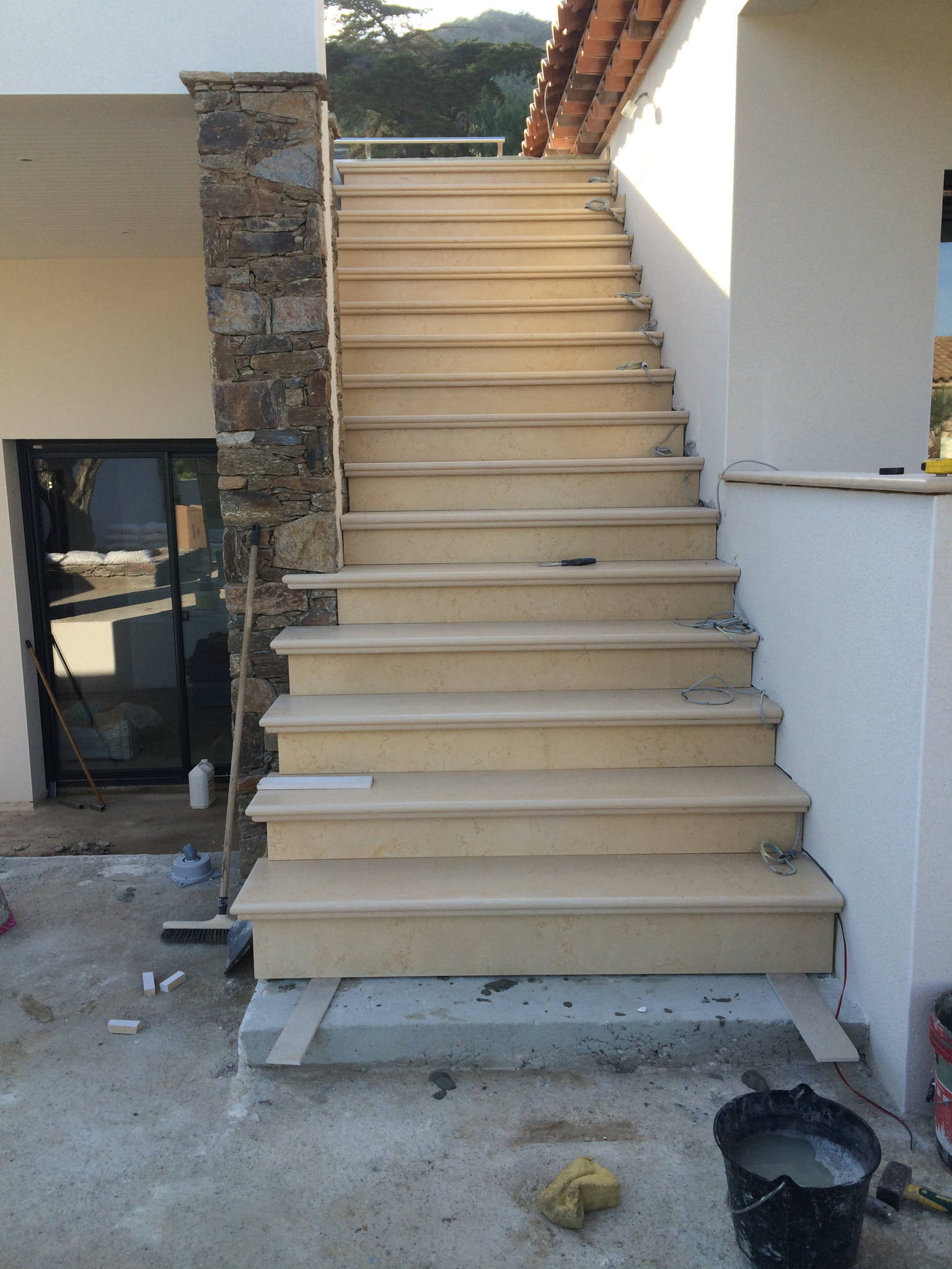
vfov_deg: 60.0
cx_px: 476
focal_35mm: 30
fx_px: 1100
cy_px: 634
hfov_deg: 46.8
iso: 32
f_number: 2.2
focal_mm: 4.12
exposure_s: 1/414
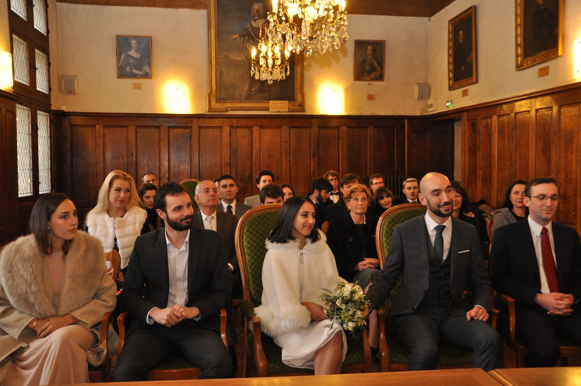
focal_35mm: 39
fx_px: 629
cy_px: 193
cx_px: 290
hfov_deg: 49.6
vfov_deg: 34.1
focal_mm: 26
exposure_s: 1/60
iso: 800
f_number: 4
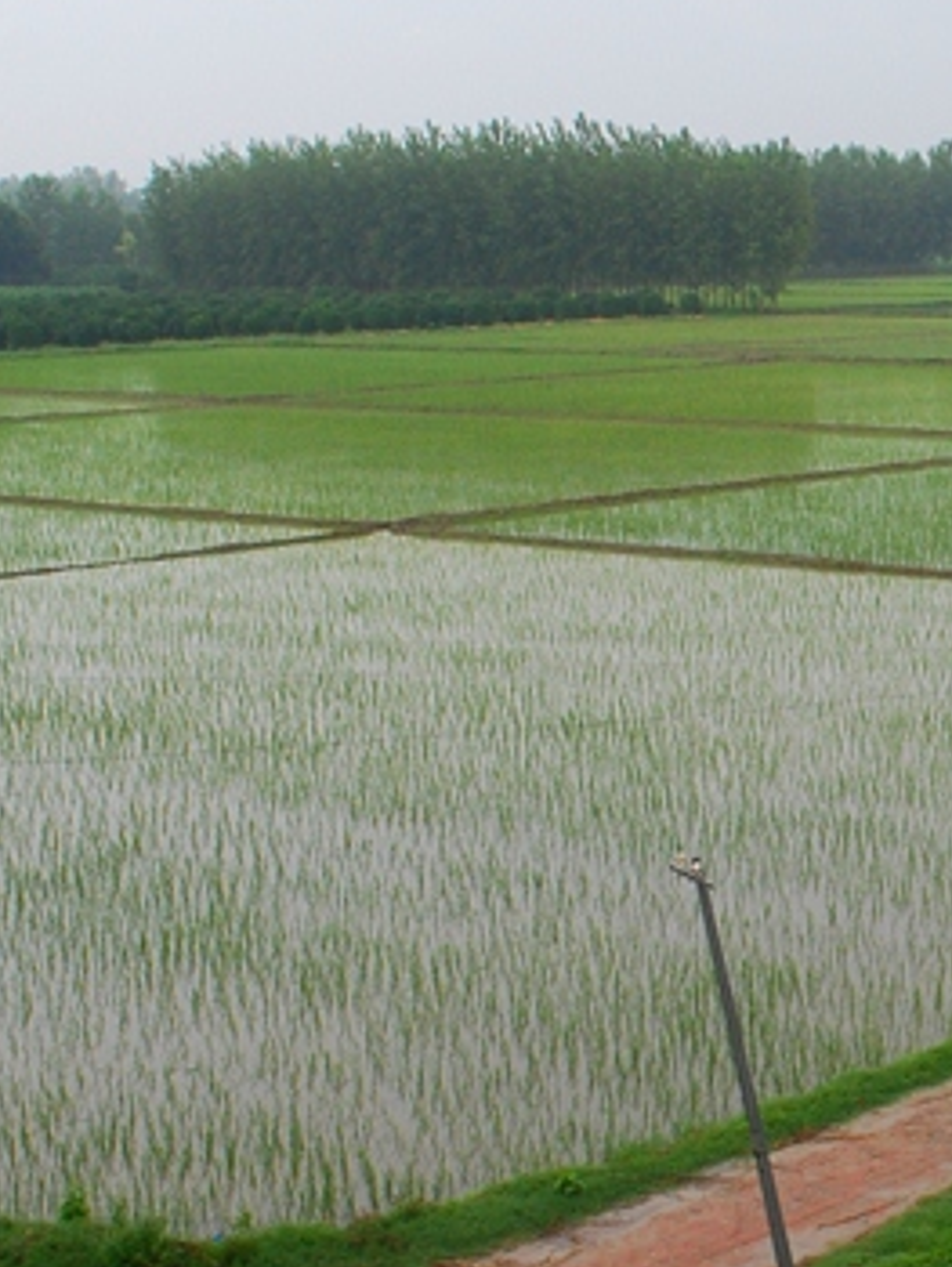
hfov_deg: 18.5
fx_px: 2783
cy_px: 606
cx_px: 1119
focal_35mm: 76
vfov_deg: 25.6
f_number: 9
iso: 200
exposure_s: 1/100
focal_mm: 18
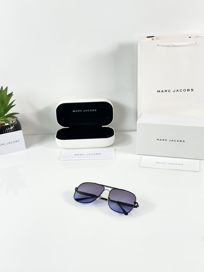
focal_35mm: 48
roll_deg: +2.4
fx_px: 377
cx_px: 102
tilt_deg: -26.5
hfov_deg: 30.3
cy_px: 136
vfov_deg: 39.7
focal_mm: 6.86
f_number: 1.78
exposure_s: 1/100
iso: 64
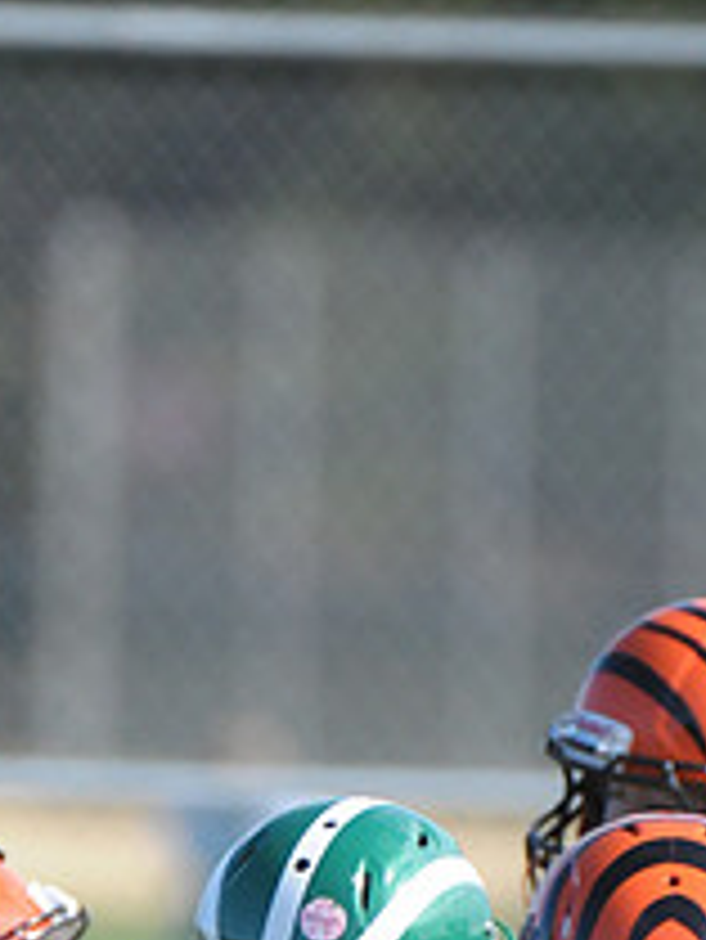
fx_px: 43411
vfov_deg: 1.2
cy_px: 1273
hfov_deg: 0.9
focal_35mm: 1598
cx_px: 366
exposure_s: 1/5000
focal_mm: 400
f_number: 4
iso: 1600
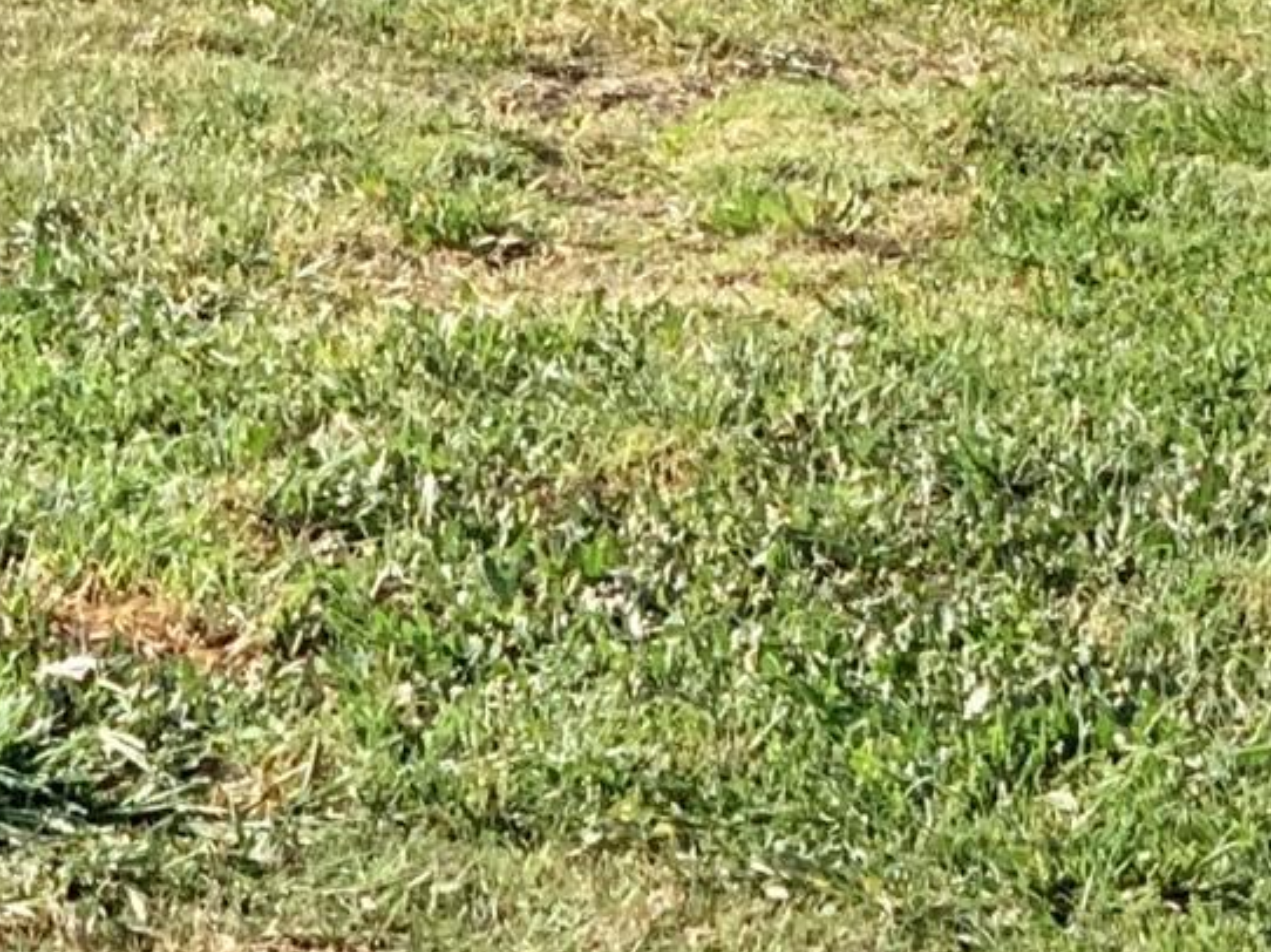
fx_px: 10570
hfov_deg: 6.9
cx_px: 1004
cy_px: -1100
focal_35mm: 288
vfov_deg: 5.0
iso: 16
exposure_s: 1/196
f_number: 2.4
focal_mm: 6
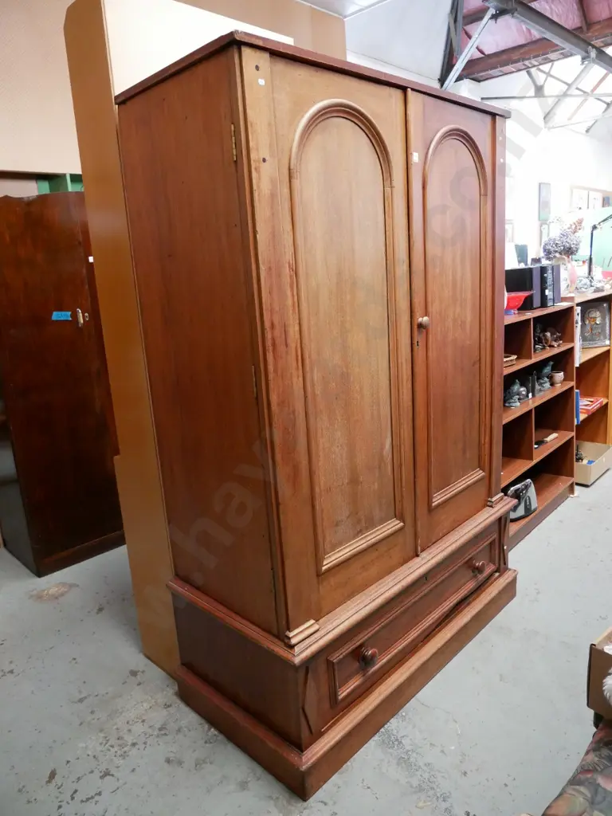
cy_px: 408
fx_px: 566
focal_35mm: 24
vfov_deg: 71.6
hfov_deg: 56.8
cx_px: 306
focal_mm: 12
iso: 3200
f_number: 4
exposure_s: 1/60
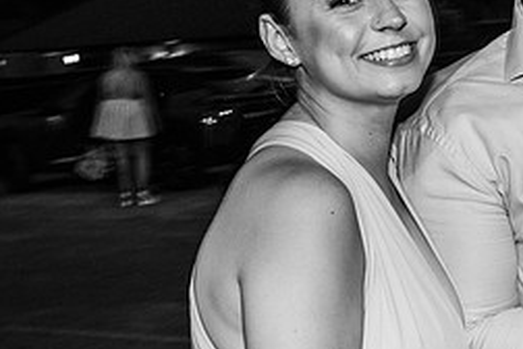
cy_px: 151
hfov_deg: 27.2
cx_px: 548
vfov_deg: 19.7
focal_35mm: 69
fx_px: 1002
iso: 640
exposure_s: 1/40
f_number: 5
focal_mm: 20
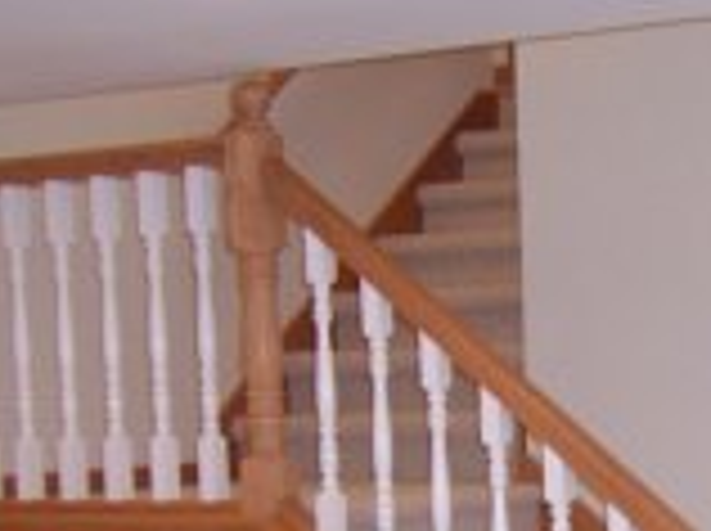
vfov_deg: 15.5
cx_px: 770
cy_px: 630
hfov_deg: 20.4
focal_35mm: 92
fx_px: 1887
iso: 140
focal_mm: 5.5
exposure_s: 1/60
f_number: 2.8
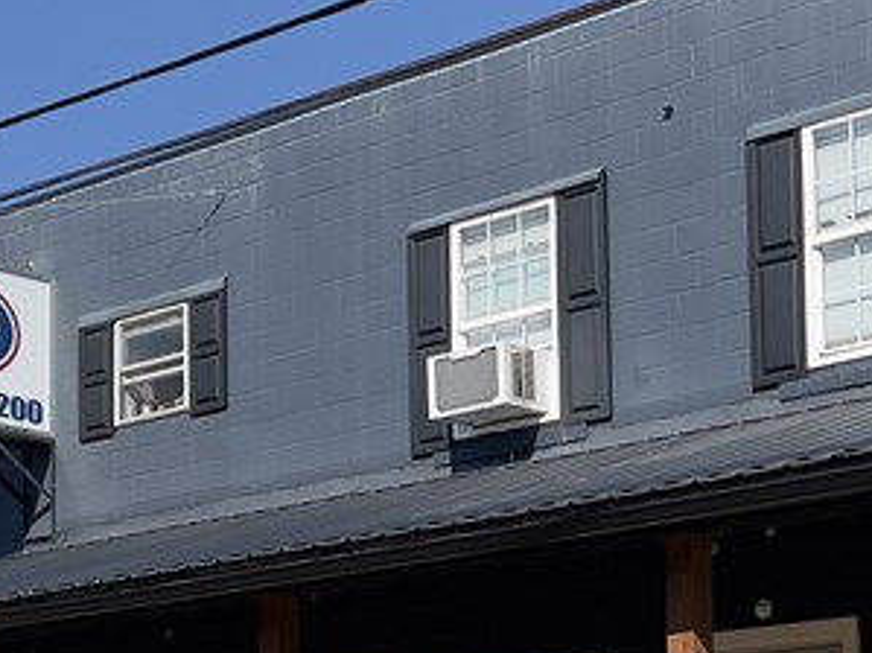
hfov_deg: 22.0
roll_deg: +1.2
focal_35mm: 89
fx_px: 2241
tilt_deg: +6.9
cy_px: 691
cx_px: 432
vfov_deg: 16.2
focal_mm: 4.2
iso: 32
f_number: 1.6
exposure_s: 1/3125
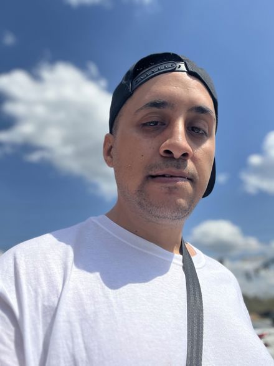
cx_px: 137
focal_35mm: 30
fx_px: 317
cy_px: 183
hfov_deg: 46.8
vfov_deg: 60.0
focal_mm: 2.71
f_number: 2.2
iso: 32
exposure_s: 1/782
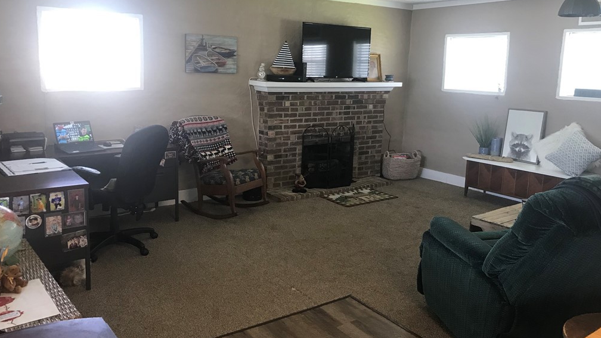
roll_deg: -1.5
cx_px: 297
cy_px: 144
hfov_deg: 62.6
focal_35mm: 31
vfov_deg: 37.7
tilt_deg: -6.8
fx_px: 494
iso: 40
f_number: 1.8
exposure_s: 1/15
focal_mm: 3.99
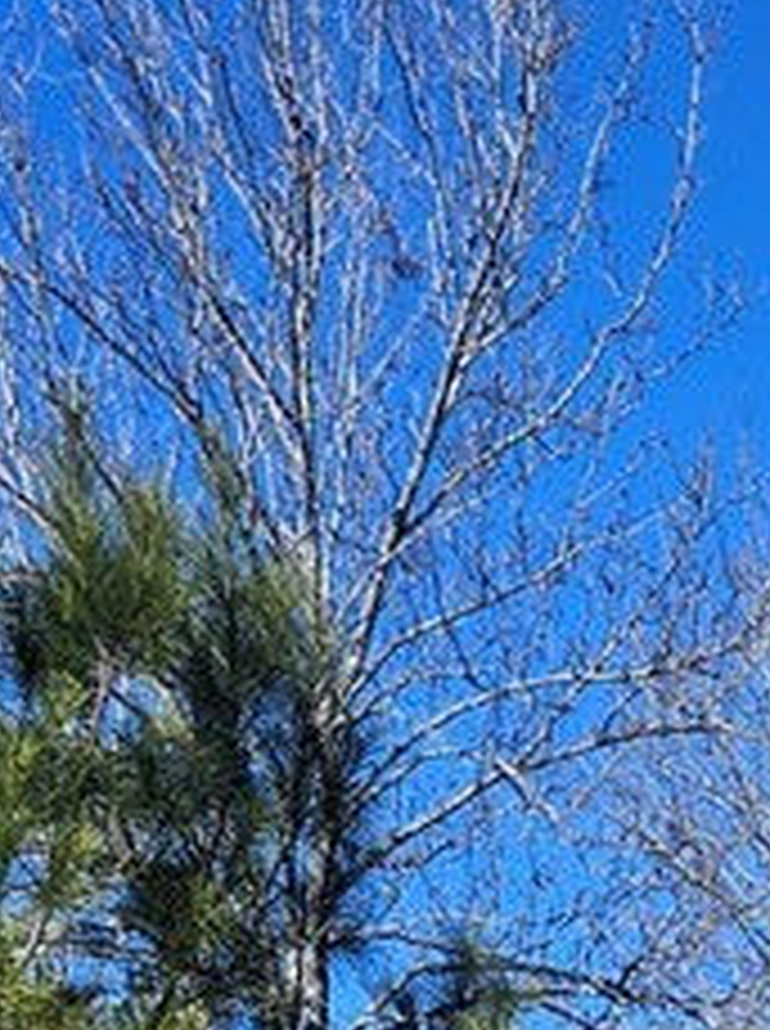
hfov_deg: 13.9
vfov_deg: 15.4
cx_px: 923
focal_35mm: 103
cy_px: 2047
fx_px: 3063
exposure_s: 1/1300
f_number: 1.8
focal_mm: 5.4
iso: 25
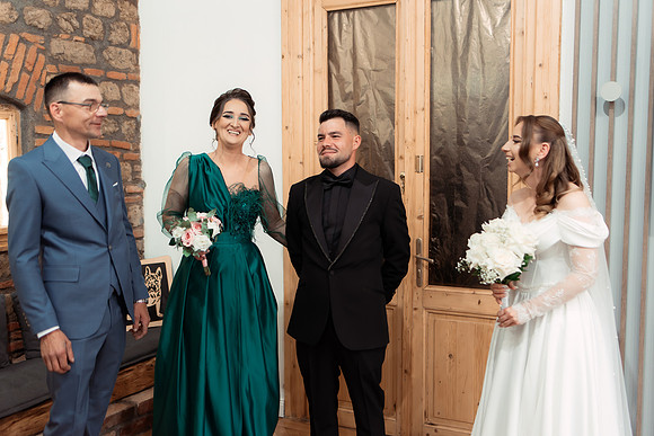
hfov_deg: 54.4
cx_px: 327
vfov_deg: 37.9
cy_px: 218
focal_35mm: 35
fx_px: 636
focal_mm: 35
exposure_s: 1/320
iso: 1600
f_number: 2
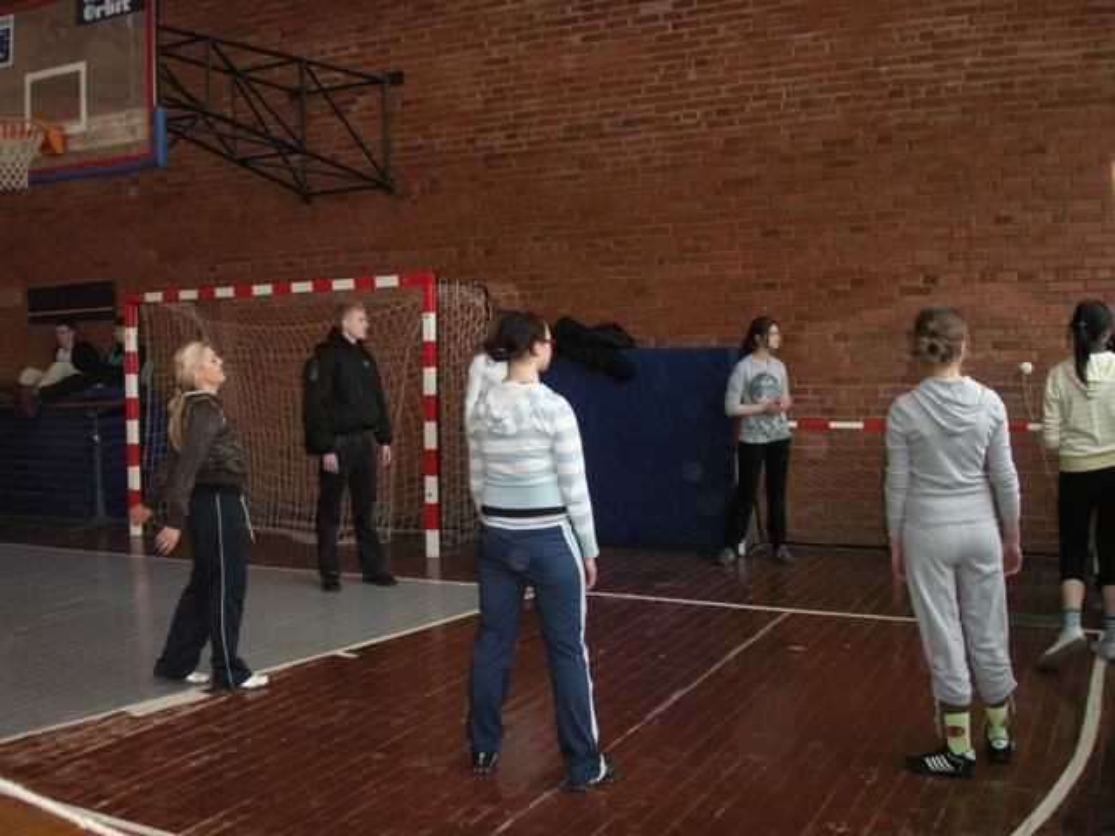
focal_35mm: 37
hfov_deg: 50.1
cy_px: 418
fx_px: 1192
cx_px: 558
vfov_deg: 38.7
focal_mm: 7.7
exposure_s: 1/40
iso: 160
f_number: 3.5
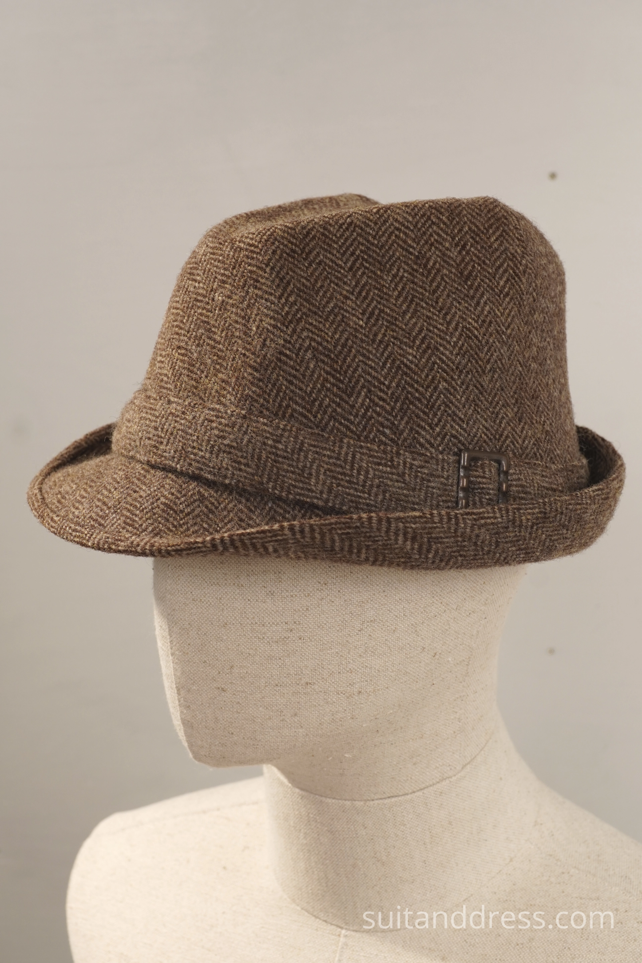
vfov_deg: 41.1
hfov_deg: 28.1
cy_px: 482
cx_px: 321
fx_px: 1284
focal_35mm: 48
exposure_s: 1/25
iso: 250
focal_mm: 32
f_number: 7.1
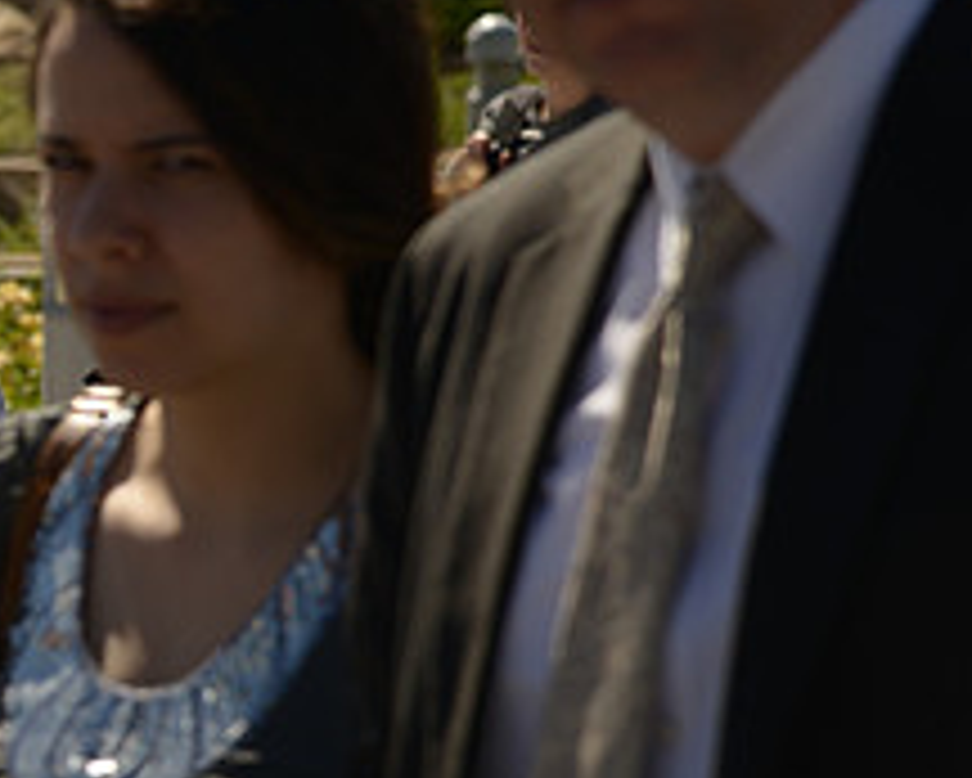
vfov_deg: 5.1
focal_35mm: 302
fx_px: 8692
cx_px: -243
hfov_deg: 6.4
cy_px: 447
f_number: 8
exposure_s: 1/400
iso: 100
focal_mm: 120
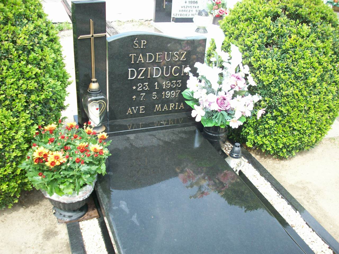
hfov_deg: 50.1
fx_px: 362
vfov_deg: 38.7
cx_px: 170
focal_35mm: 37
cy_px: 127
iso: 80
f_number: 2.8
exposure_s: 1/204
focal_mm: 6.2
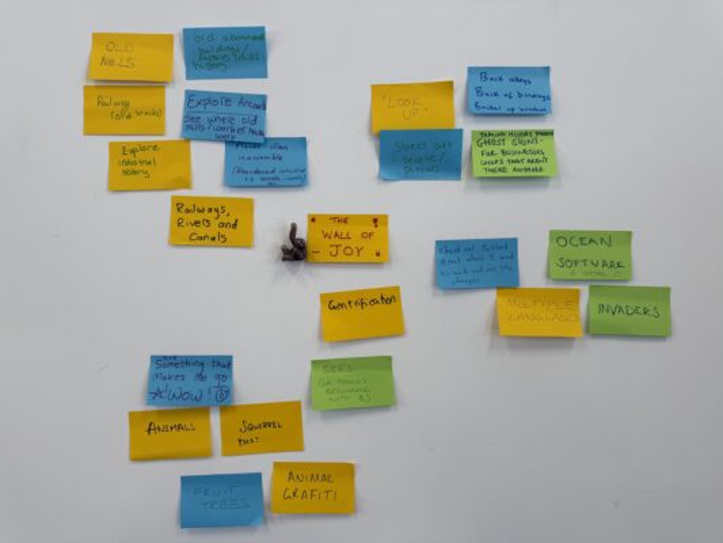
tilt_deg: +0.5
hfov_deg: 71.6
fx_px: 501
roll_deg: +1.4
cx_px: 362
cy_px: 272
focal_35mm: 24
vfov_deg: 56.8
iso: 64
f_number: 1.78
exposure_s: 1/100
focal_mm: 6.76
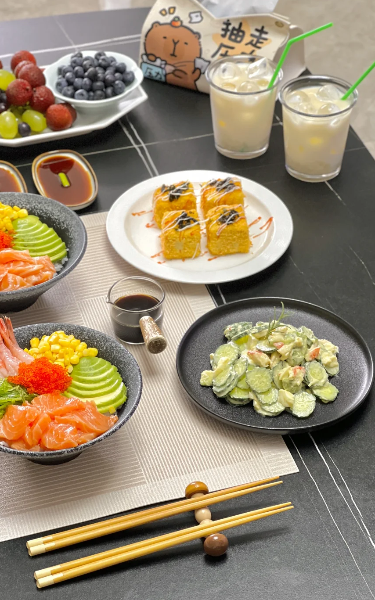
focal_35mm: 86
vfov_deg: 24.1
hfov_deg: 15.2
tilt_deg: -38.9
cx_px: 141
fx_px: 1407
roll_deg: +0.3
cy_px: 293
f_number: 2.8
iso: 200
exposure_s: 1/40
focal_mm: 9
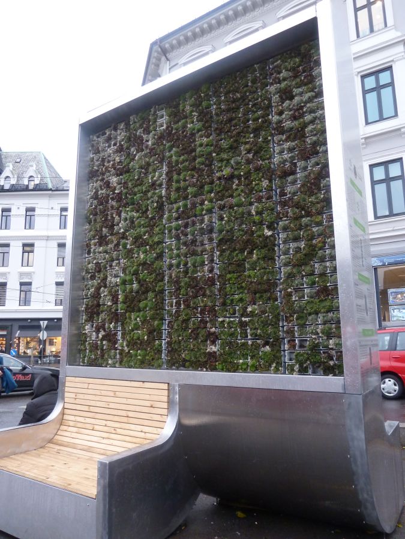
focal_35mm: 25
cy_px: 270
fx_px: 390
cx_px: 202
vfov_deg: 69.4
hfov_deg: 54.9
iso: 250
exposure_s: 1/30
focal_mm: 4.1
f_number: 3.3
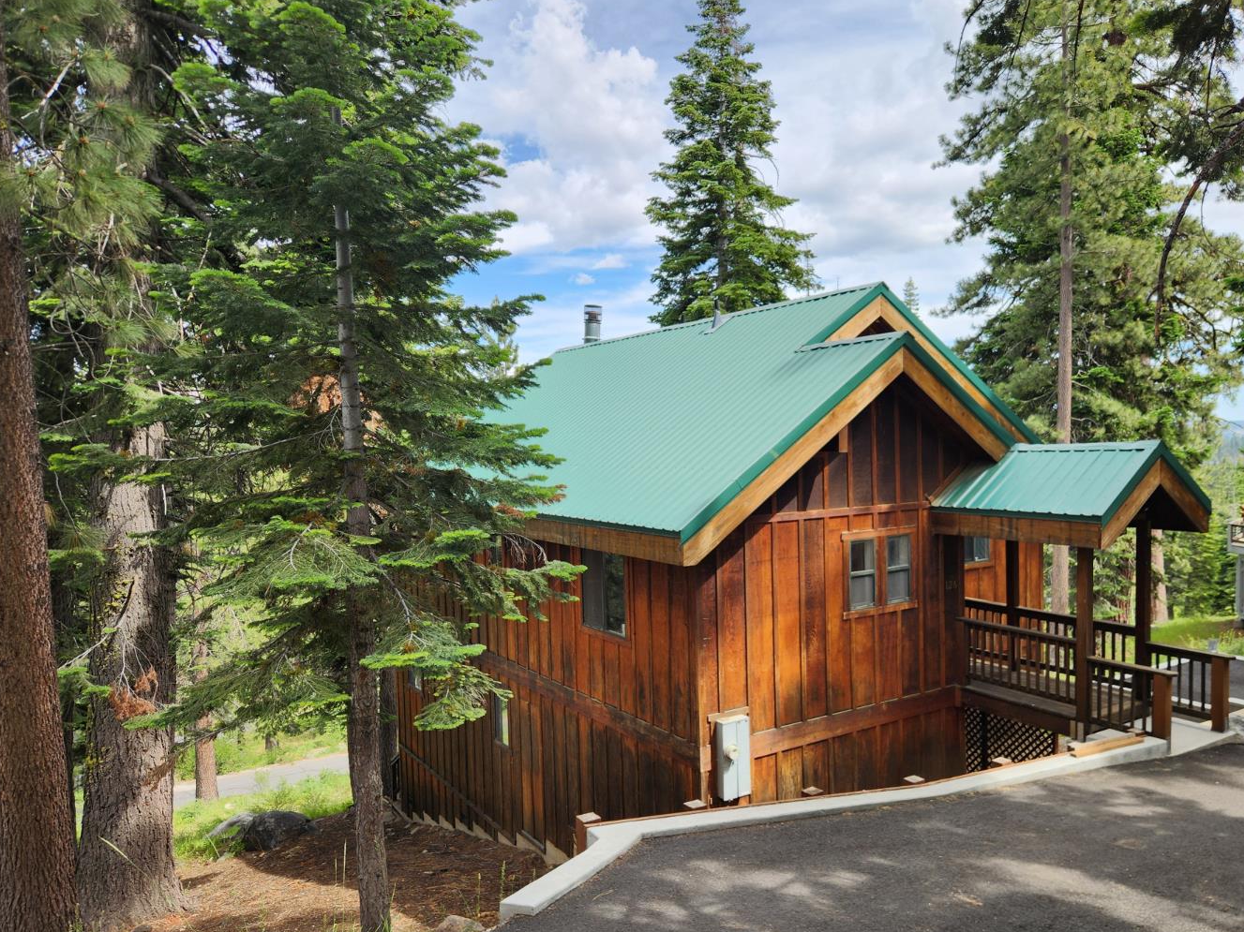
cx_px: 688
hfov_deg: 67.1
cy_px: 523
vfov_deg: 52.9
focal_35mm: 26
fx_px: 934
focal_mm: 5.4
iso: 20
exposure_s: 1/496
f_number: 1.8
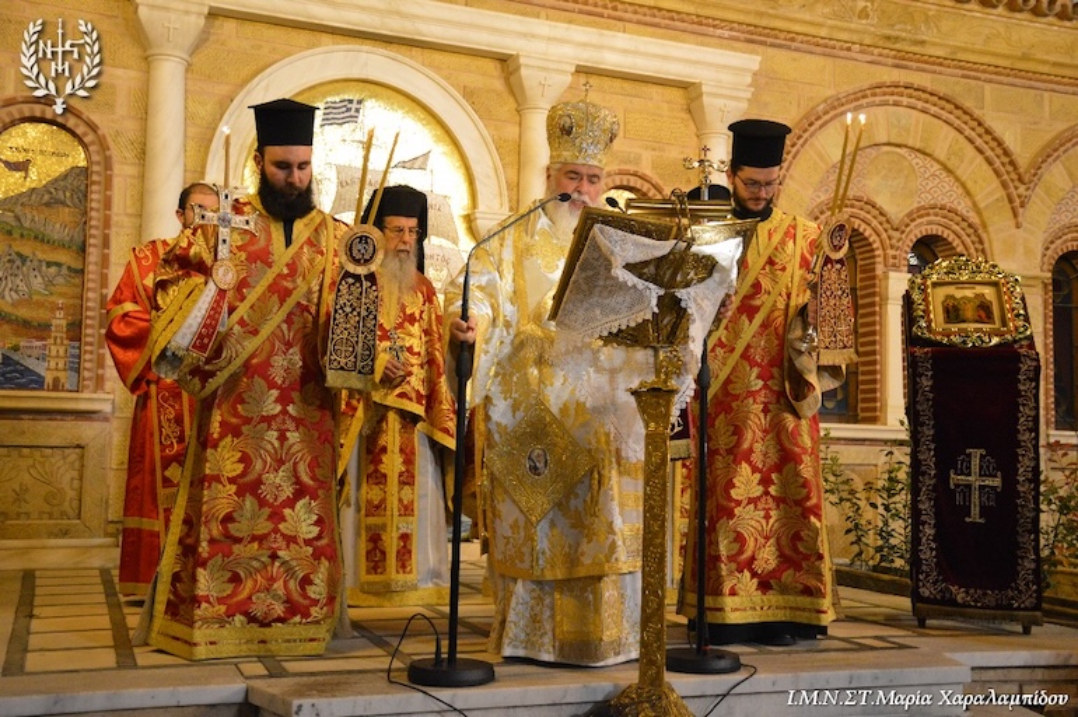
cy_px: 358
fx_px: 1212
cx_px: 539
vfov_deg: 33.0
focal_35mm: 40
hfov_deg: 48.0
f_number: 4
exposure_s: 1/60
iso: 1600
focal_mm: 27
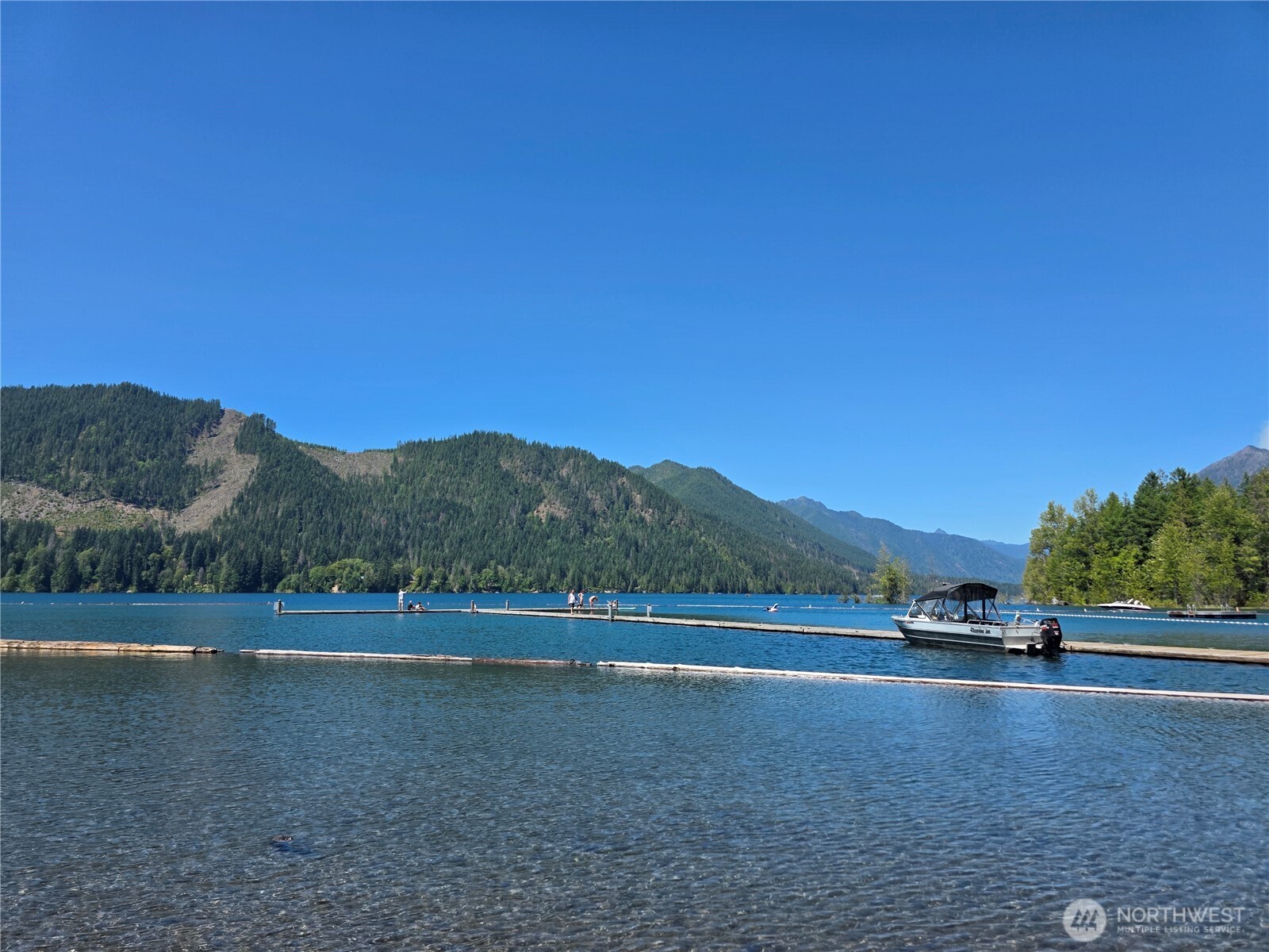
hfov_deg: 73.9
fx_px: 843
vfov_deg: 58.9
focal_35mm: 23
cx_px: 634
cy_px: 476
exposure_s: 1/4766
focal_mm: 6.3
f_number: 1.7
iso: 80
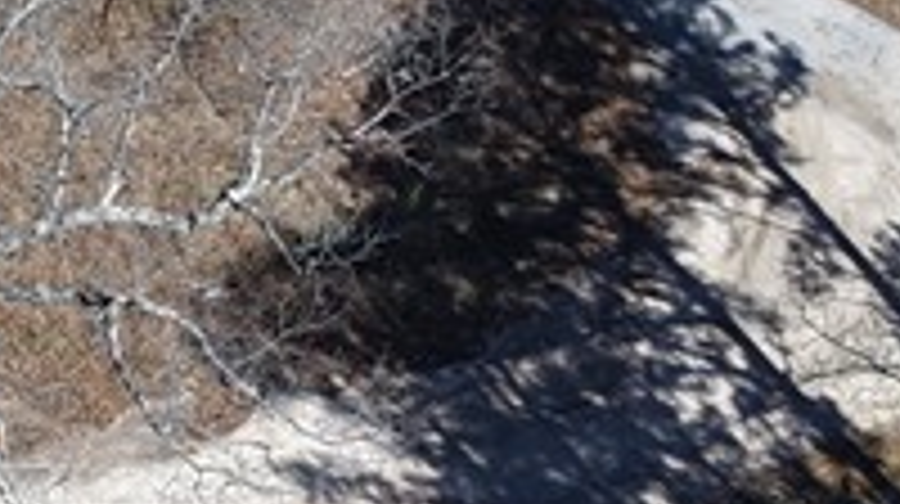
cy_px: 603
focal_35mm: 134
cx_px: -1220
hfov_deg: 12.7
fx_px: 3194
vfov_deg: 8.9
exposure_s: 1/2500
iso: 100
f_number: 1.8
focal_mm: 8.67
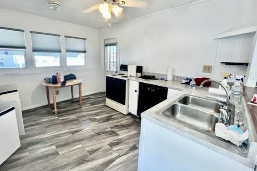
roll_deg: -1.7
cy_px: 76
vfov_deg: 77.1
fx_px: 107
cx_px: 120
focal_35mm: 15
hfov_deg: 100.2
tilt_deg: -10.3
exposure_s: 1/120
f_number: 1.8
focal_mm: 1.57
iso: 125
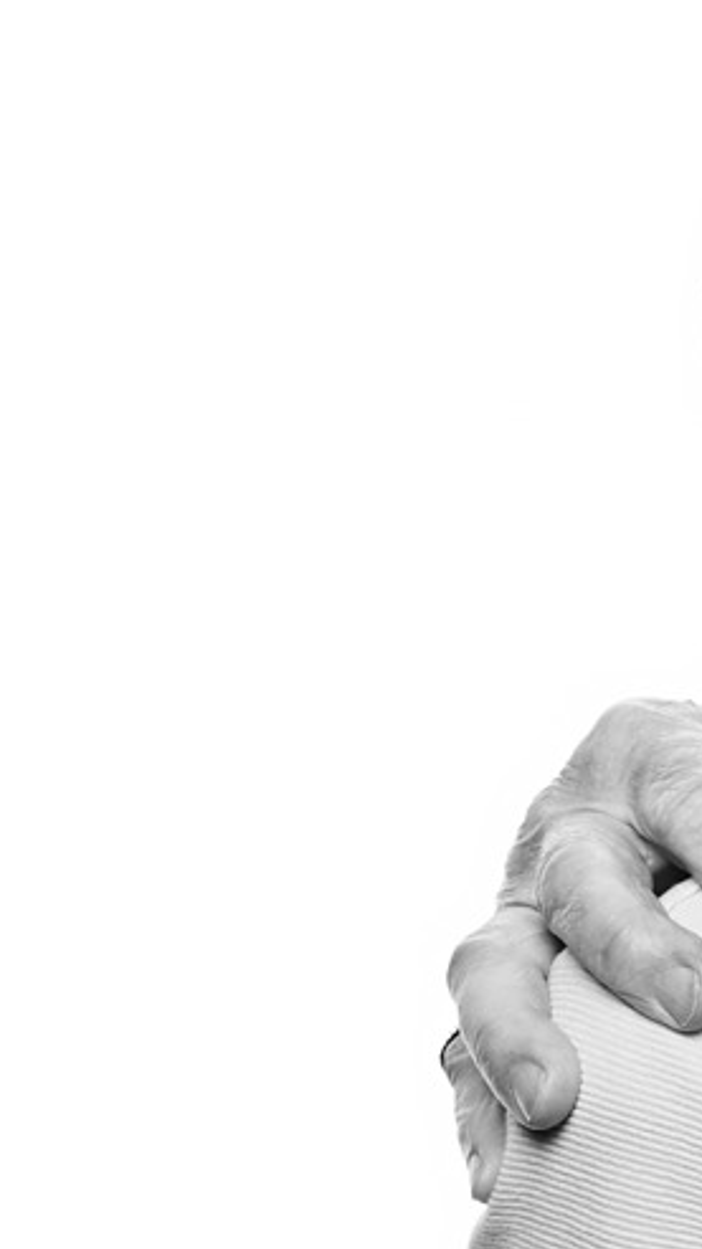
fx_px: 4936
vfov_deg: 14.4
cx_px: 1908
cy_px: 684
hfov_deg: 7.4
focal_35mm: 149
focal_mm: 29.2
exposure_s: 1/250
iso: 320
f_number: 7.1
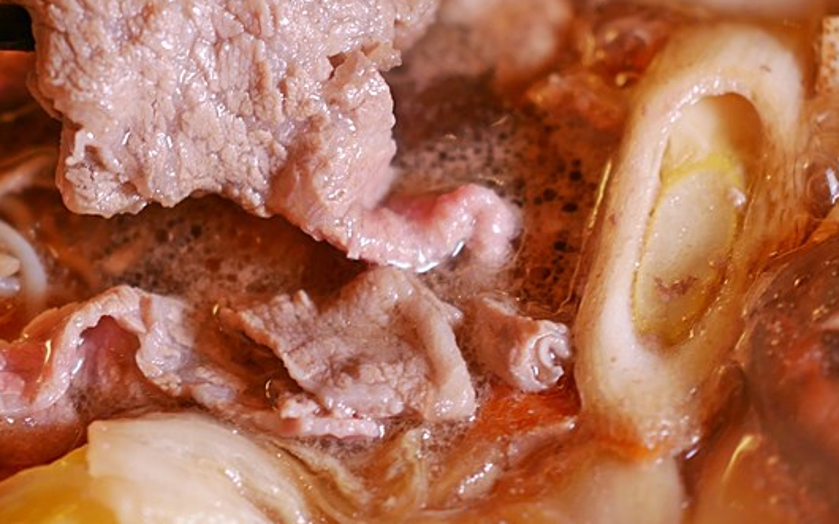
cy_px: 169
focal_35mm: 100
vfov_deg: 13.1
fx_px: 2286
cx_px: 245
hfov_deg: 20.7
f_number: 1.8
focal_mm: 25
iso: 250
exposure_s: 1/60
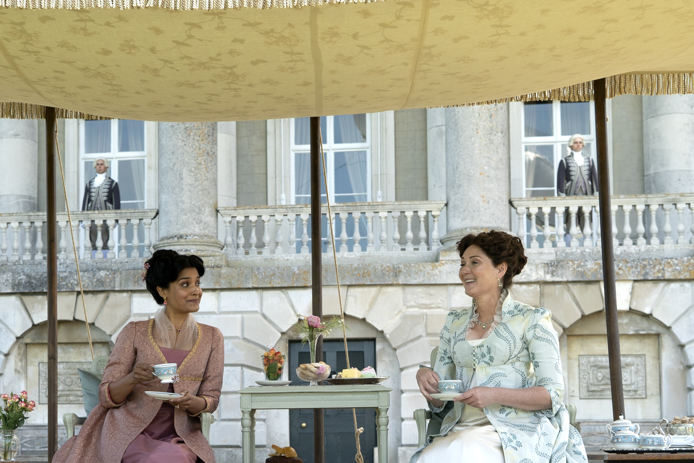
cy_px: 364
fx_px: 1196
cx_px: 181
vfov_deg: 21.7
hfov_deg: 31.8
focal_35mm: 62
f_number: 5.6
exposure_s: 1/400
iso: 400
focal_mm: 39
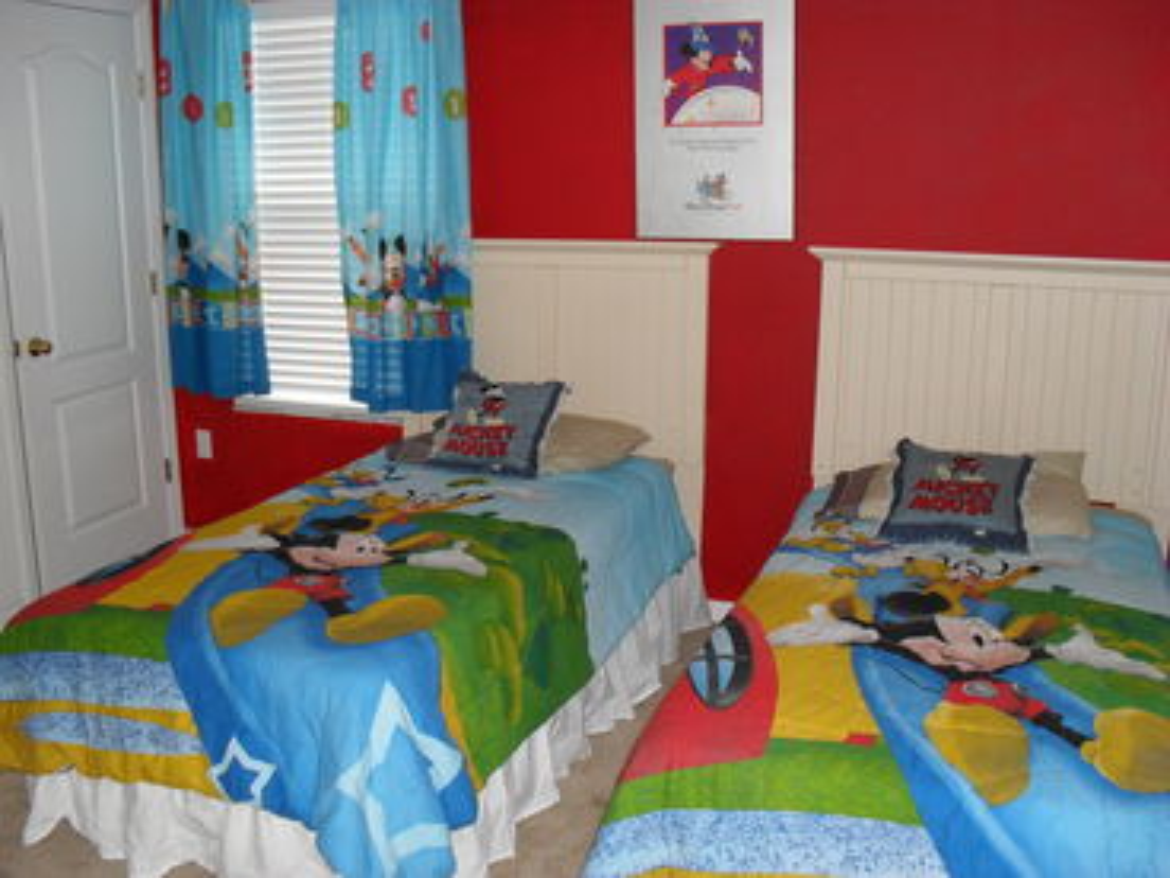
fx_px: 1183
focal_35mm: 35
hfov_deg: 52.6
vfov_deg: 40.7
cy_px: 439
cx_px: 585
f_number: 3.2
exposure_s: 1/45
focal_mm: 6.3
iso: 200
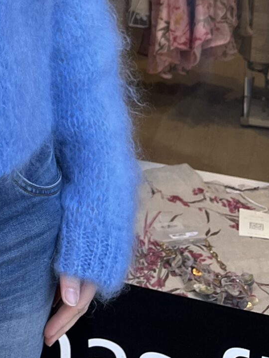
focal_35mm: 92
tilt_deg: -4.9
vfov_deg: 19.1
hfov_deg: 14.7
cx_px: -165
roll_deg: +0.6
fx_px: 952
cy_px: -154
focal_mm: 5.1
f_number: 1.6
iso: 50
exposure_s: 1/375
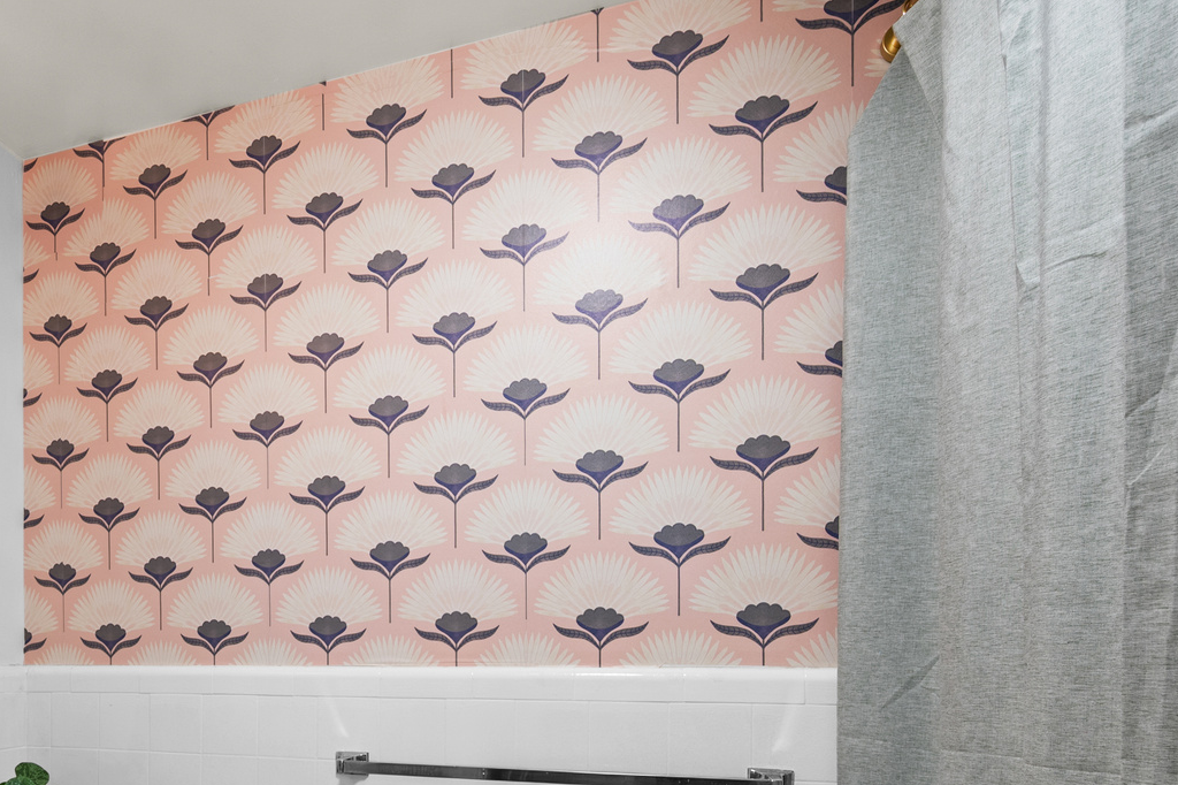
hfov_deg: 58.8
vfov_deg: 42.9
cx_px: 189
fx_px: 916
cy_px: 691
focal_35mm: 28
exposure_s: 1/6
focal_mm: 14
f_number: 7.1
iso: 500
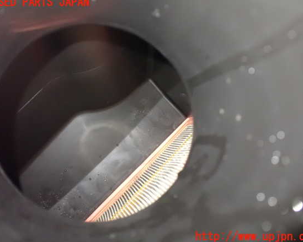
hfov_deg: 55.7
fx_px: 287
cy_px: 120
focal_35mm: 32
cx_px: 155
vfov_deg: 45.8
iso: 1600
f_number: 2.3
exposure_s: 1/30
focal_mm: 5.4
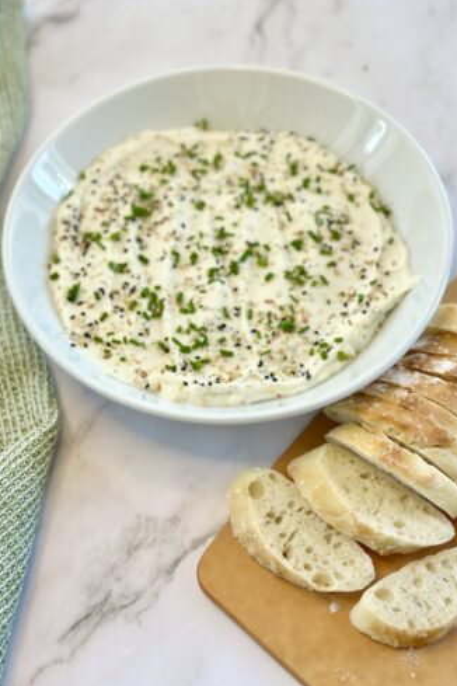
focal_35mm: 51
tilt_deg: -59.0
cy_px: 345
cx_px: 231
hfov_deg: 26.5
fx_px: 971
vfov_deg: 38.9
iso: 64
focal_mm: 6.86
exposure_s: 1/178
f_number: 1.78
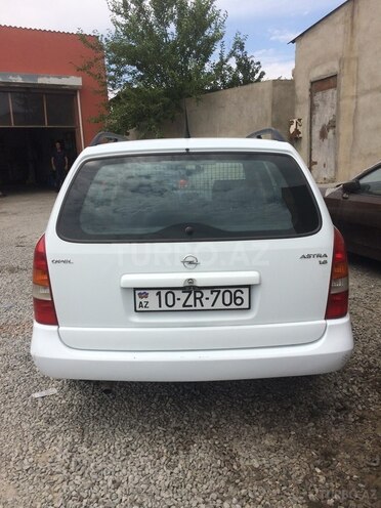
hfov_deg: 48.2
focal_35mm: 29
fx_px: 426
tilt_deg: -15.4
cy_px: 254
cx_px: 190
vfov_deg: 61.7
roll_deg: +2.9
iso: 32
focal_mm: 4.15
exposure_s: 1/2740
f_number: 2.2
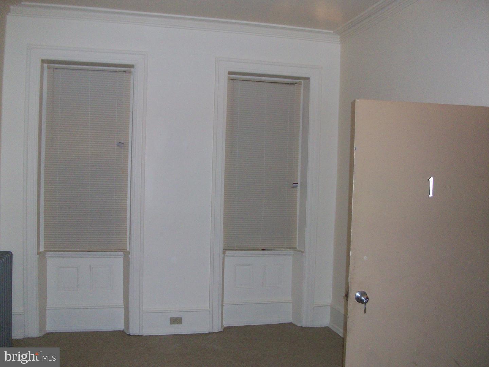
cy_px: 184
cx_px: 244
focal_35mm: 34
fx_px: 480
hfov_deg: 54.0
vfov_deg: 41.8
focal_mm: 5.7
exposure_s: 1/60
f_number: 2.8
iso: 160
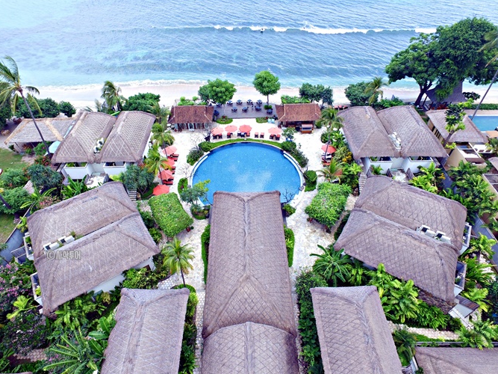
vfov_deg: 63.4
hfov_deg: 79.0
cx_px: 242
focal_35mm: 21
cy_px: 181
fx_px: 302
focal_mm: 3.61
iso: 100
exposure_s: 1/221
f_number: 2.8
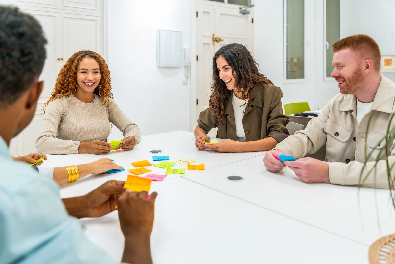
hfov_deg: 61.3
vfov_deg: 43.1
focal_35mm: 30
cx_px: 198
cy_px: 132
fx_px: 334
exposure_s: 1/200
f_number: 2.8
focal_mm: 30.4
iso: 800
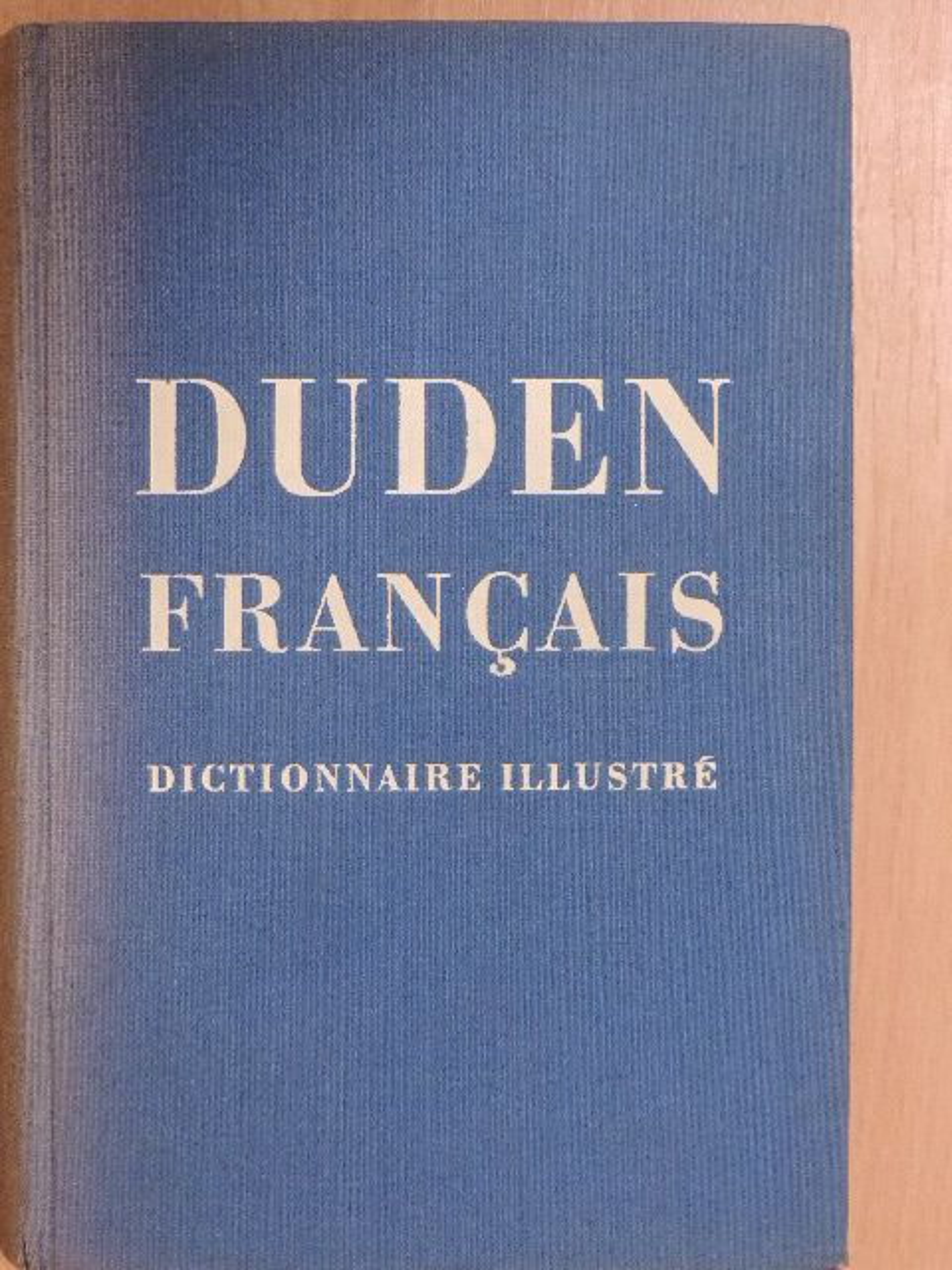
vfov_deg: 34.9
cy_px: 635
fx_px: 2017
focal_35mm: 55
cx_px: 476
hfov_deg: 26.6
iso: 1600
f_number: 3.7
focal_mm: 9.8
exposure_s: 1/60
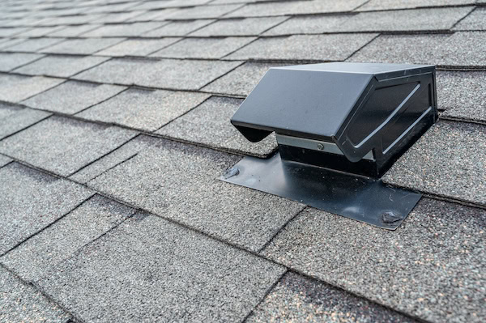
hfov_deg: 53.2
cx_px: 243
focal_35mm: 36
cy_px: 162
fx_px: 486
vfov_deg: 36.8
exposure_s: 1/30
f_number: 7.1
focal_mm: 36
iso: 100
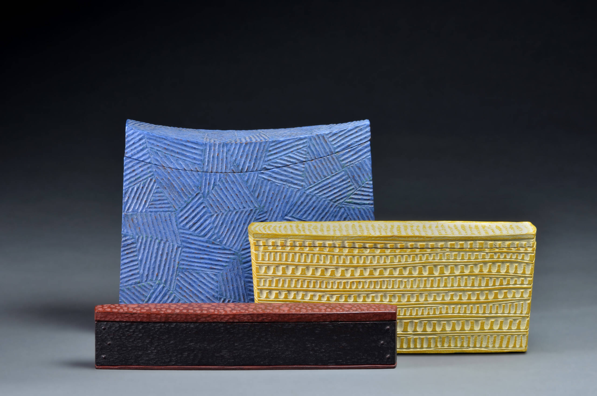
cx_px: 298
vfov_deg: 9.3
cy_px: 198
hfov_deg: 14.0
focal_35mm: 147
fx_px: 2433
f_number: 11
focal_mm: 98
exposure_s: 1/3
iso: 125
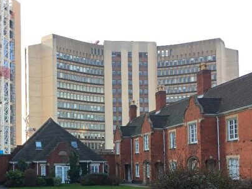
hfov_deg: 37.4
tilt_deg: +0.8
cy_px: 158
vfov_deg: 28.4
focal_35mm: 50
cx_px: 69
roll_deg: +0.2
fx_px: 364
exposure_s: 1/299
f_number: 2.2
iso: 32
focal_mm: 4.15
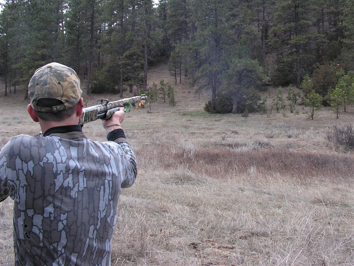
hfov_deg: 49.0
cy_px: 133
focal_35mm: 38
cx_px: 177
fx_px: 389
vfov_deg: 37.7
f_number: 4.8
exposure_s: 1/160
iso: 50
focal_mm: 6.4
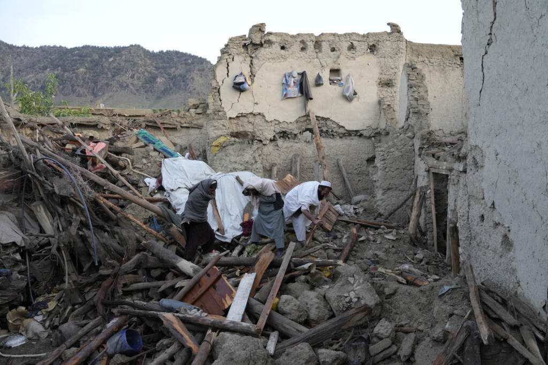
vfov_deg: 43.6
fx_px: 457
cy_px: 182
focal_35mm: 30
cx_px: 274
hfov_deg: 61.9
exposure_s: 1/400
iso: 1000
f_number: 4
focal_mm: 30
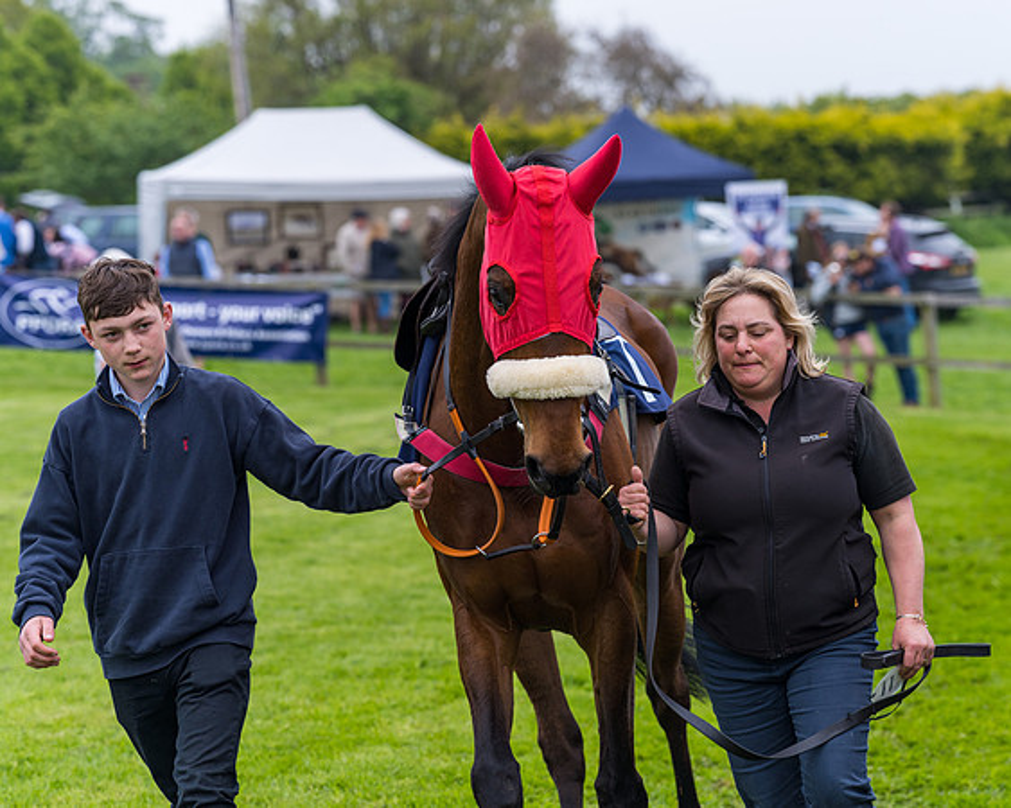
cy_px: 383
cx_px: 566
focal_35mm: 165
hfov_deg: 11.7
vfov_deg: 9.4
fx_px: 4933
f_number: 5
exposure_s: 1/640
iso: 400
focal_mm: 135
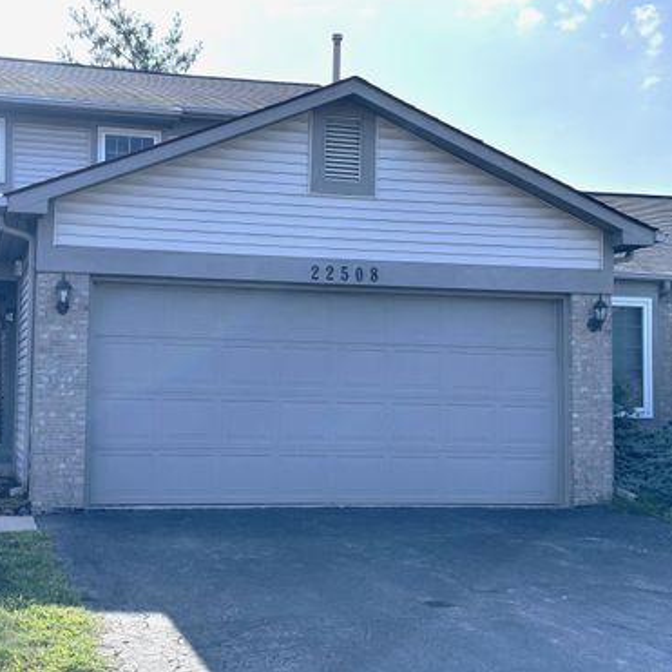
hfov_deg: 33.8
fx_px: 1098
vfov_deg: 34.0
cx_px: 239
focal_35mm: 50
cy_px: 334
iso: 80
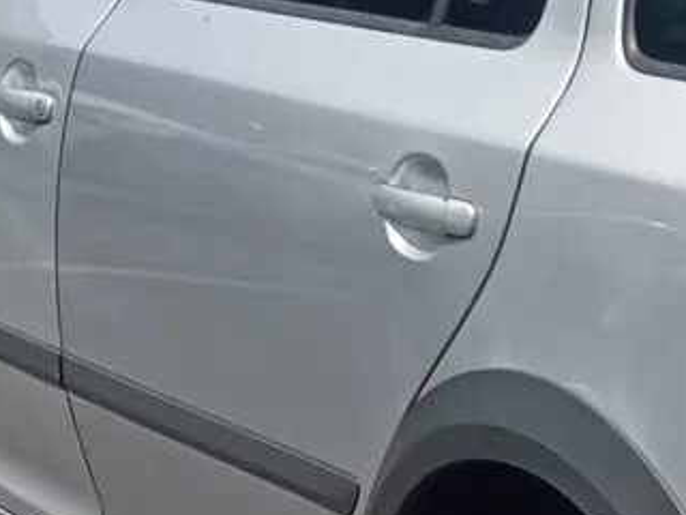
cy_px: 373
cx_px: 1175
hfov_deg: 11.1
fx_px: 3329
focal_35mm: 168
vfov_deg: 8.8
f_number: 2.2
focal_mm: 3.46
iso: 100
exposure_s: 1/1186
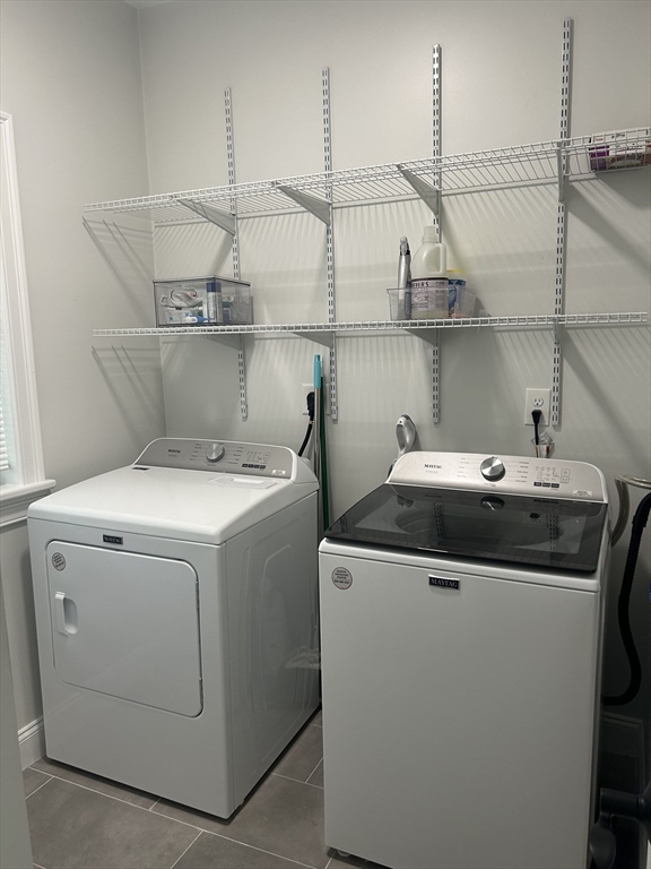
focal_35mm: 26
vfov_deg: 67.3
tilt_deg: -8.9
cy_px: 434
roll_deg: +1.1
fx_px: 652
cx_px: 326
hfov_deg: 53.1
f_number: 1.5
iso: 100
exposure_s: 1/60
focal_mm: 5.7
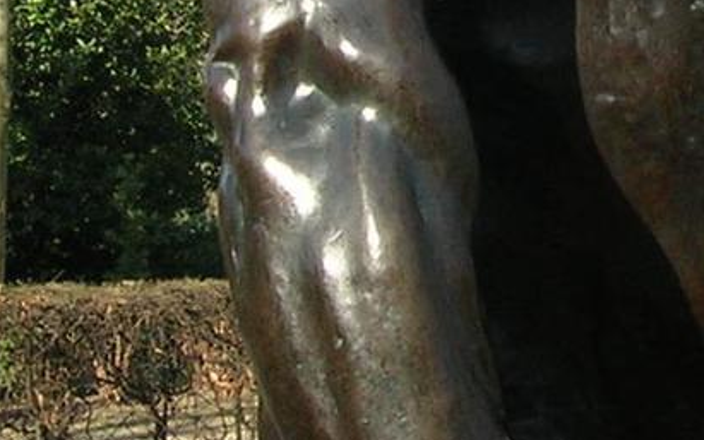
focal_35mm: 168
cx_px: 762
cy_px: -128
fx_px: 3224
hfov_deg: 12.3
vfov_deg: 7.7
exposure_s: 1/116
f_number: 4.9
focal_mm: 5.7
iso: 50
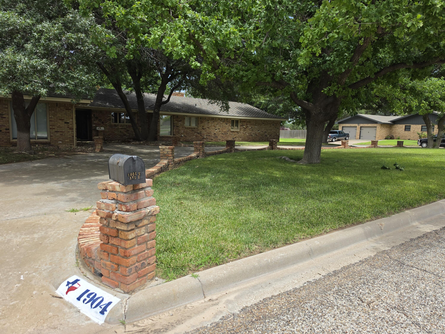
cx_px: 222
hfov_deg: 73.9
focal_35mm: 23
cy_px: 167
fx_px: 296
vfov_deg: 58.9
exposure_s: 1/4648
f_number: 1.4
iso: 64
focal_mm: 6.5
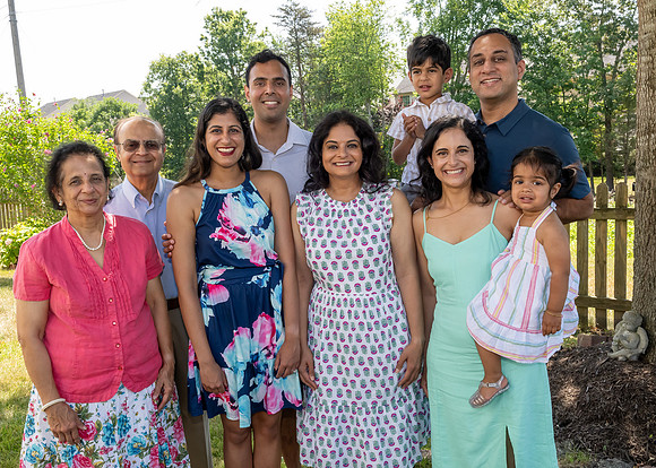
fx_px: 659
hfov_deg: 52.9
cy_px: 229
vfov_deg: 39.1
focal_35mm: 35
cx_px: 337
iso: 720
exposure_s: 1/250
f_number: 9
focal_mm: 22
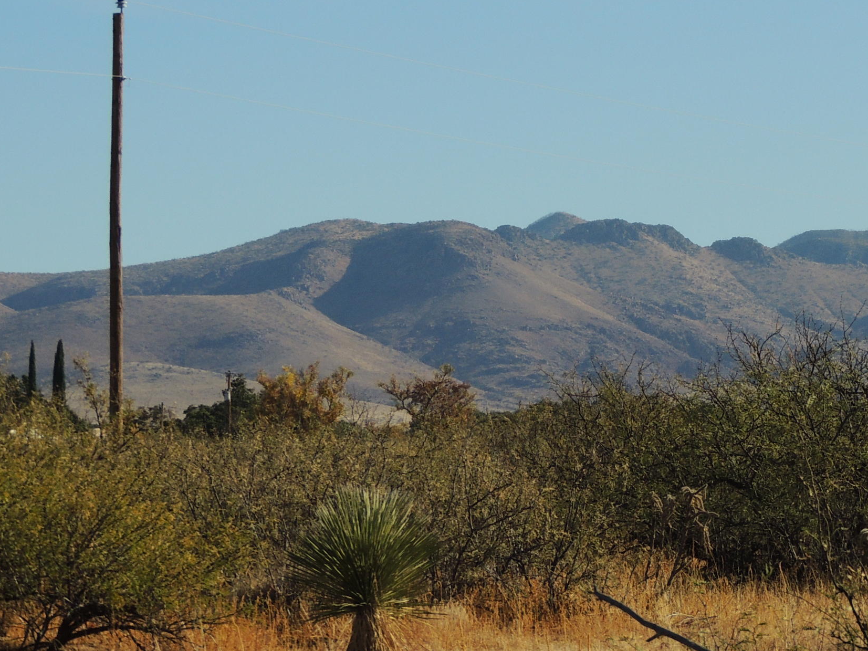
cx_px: 700
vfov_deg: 6.1
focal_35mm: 245
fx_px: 6144
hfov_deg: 8.1
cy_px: 139
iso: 100
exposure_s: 1/1000
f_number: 4.3
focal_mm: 24
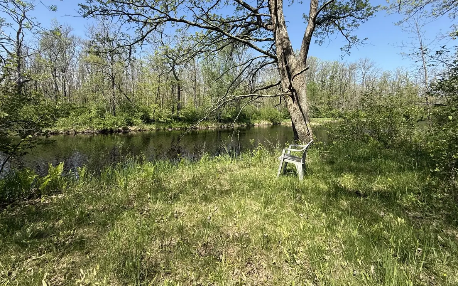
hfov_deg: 101.5
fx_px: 187
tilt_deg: -1.0
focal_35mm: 15
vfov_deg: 74.1
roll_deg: +0.4
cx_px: 228
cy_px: 117
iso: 50
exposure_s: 1/830
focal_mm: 2.22
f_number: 2.2
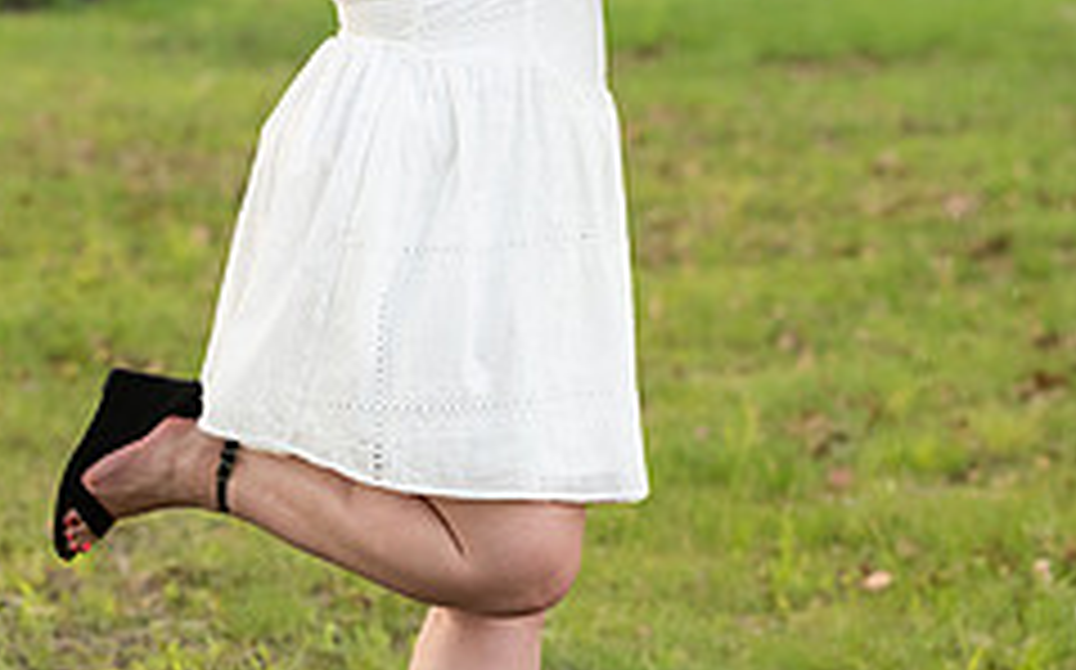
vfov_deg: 8.0
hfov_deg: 12.9
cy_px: 216
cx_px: 608
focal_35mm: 163
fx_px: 4777
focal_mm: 85
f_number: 3.5
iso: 1250
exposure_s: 1/250
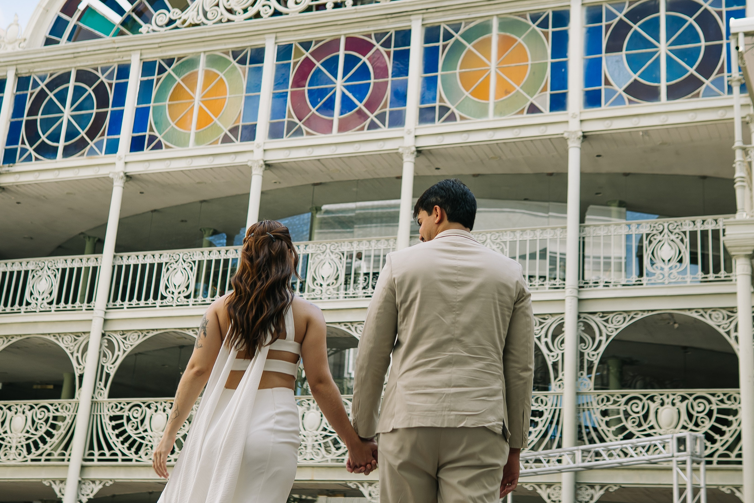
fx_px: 1173
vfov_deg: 24.1
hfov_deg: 35.6
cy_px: 193
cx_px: 428
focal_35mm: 56
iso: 100
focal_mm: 30
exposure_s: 1/200
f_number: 2.5
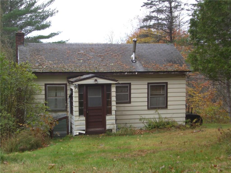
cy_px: 86
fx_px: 440
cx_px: 116
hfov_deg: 29.4
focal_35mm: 66
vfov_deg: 22.3
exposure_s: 1/80
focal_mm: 10.7
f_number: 3.6
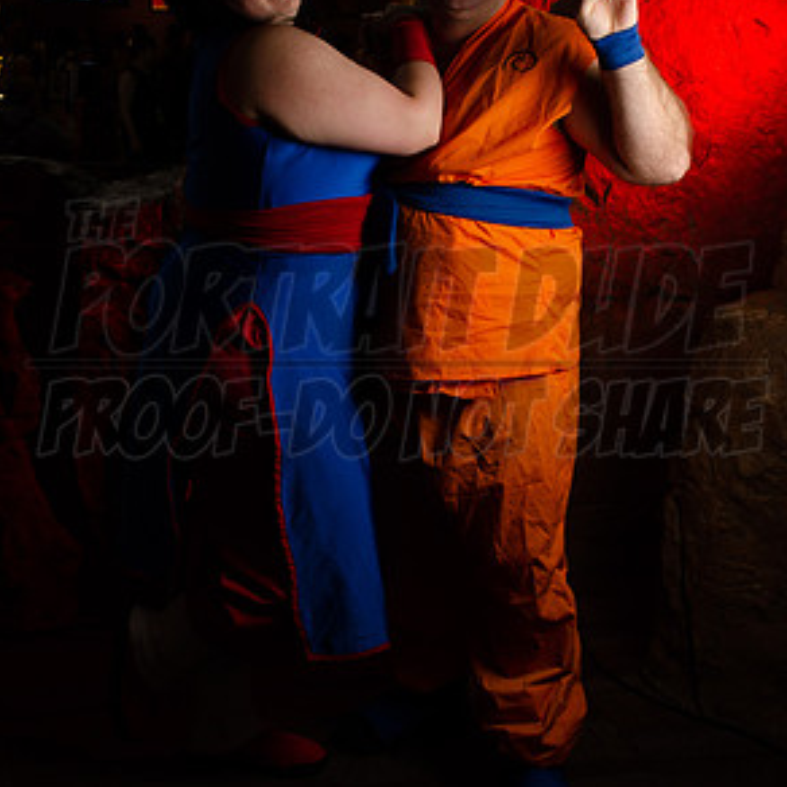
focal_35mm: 53
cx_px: 394
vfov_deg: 32.1
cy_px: 332
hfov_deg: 32.2
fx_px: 1363
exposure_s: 1/15
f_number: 16
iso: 200
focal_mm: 27
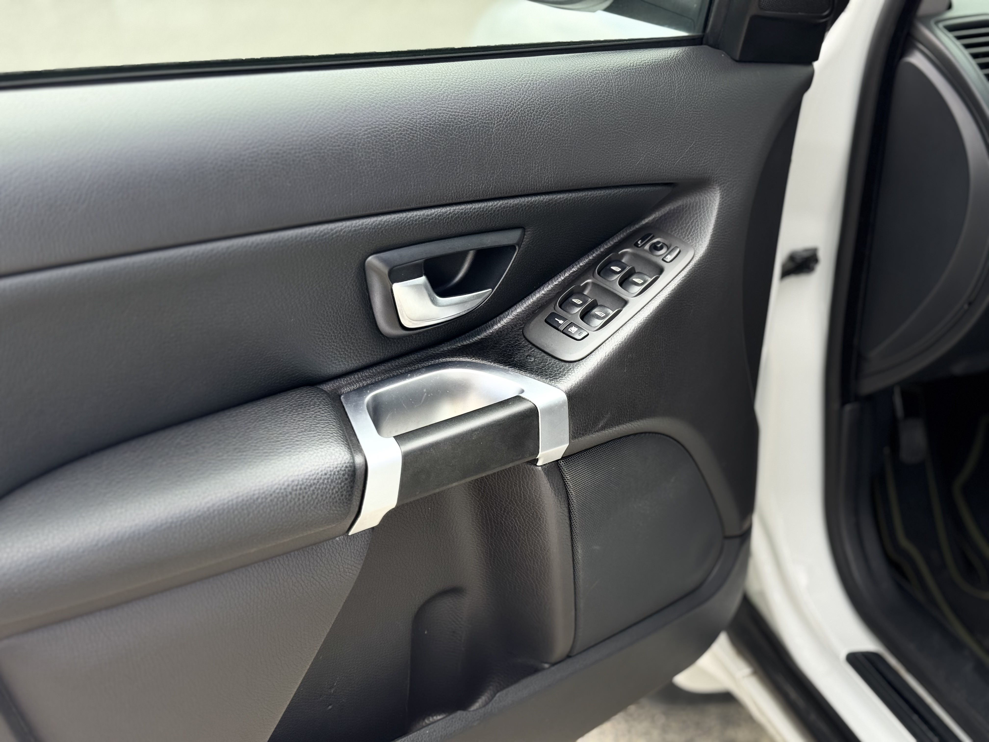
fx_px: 1371
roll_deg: +2.3
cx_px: 494
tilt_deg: -24.4
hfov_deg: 39.7
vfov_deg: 30.3
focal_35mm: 48
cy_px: 371
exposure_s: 1/739
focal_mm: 6.76
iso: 64
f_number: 1.78
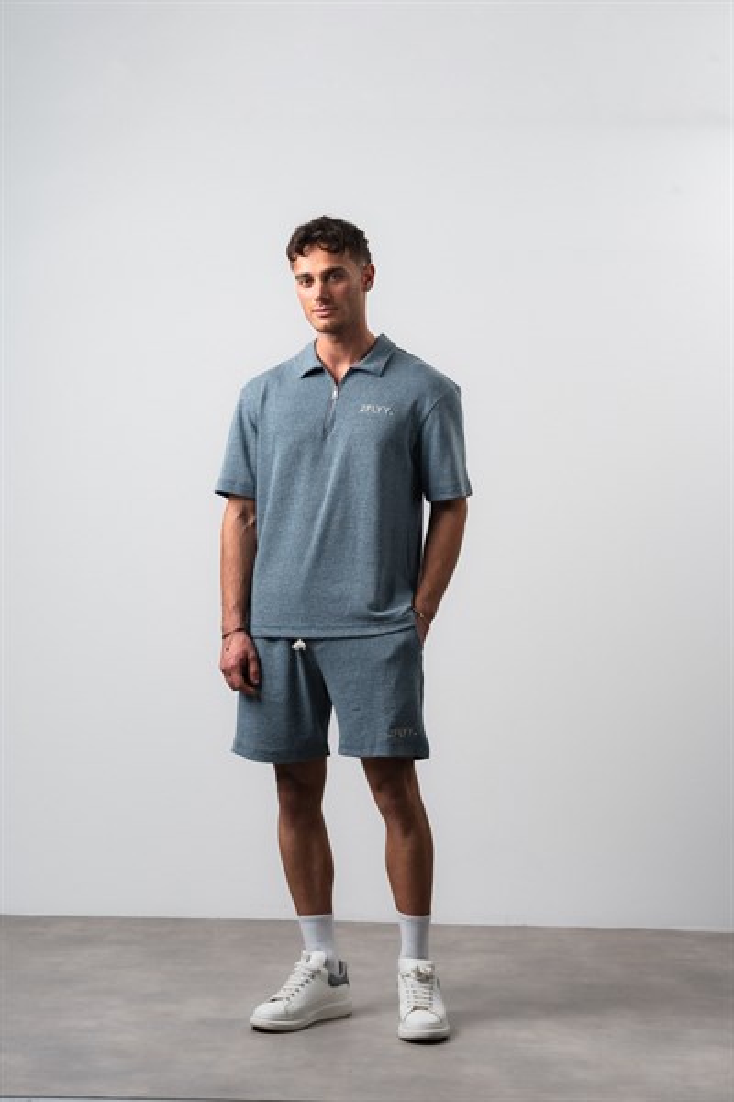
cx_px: 367
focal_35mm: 70
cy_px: 551
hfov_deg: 19.5
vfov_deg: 28.8
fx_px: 2141
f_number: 10
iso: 100
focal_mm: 70
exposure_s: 1/125
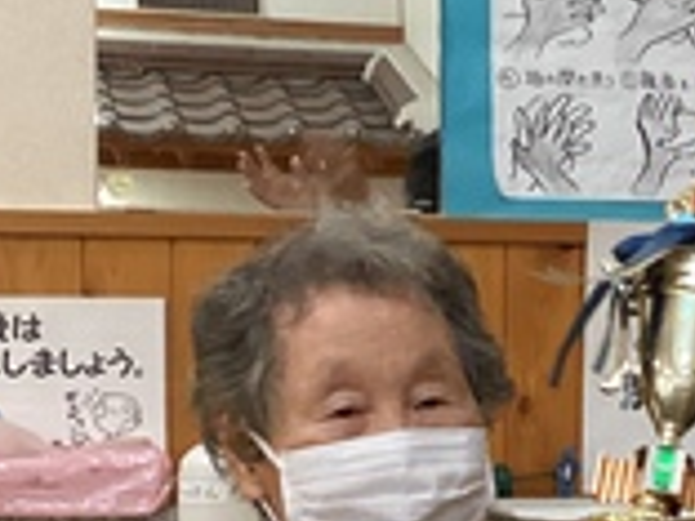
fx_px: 2389
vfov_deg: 12.4
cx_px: 628
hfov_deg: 16.3
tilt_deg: -0.9
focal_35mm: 119
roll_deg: +0.4
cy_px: 432
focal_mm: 3.3
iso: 320
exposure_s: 1/50
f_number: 2.4
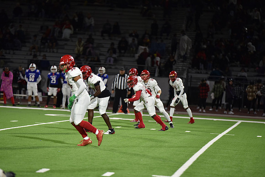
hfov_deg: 10.8
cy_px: 88
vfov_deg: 7.2
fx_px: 1399
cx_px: 132
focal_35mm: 190
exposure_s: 1/500
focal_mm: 190
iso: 2000
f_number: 2.8
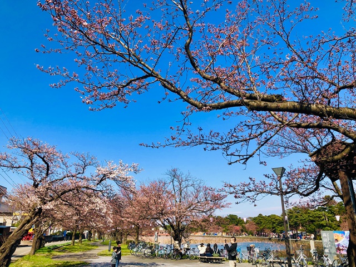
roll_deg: +0.3
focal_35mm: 28
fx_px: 288
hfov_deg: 63.4
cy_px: 134
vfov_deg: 49.7
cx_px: 178
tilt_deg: +19.0
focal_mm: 3.99
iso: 20
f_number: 1.8
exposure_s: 1/1779
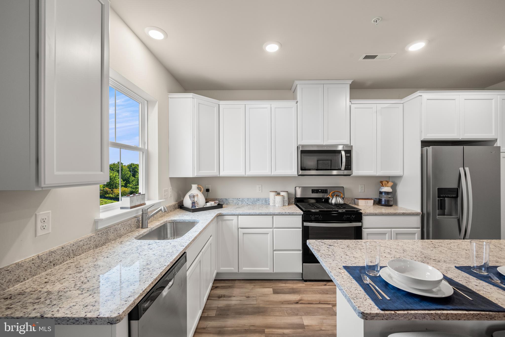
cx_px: 252
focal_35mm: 15
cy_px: 168
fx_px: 210
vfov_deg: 77.4
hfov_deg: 100.4
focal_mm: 15
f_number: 8
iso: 400
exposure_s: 1/3
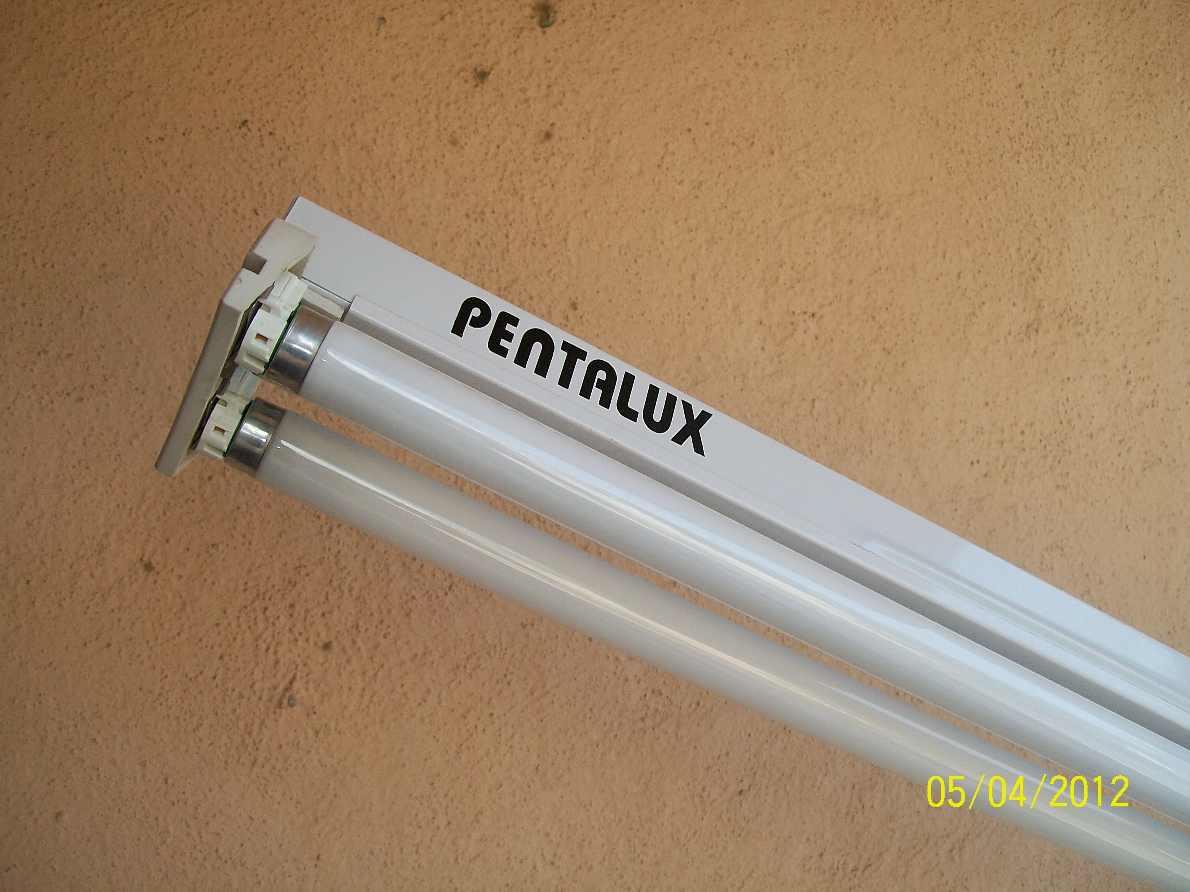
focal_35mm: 36
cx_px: 595
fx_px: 1238
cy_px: 446
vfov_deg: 39.7
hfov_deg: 51.4
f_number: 2.7
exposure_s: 1/250
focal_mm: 6
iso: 80
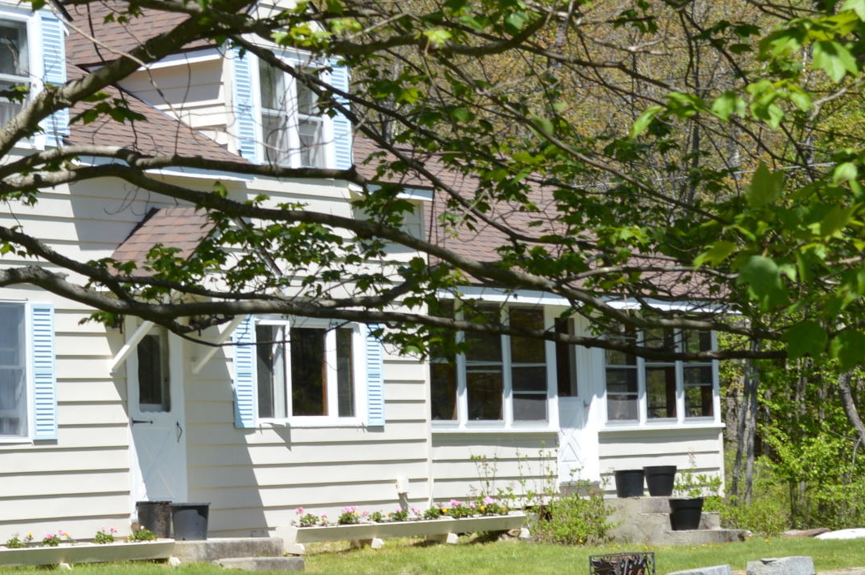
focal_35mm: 135
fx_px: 3240
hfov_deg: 15.1
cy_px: 311
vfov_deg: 10.1
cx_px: 170
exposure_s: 1/200
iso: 100
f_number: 7.1
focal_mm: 32
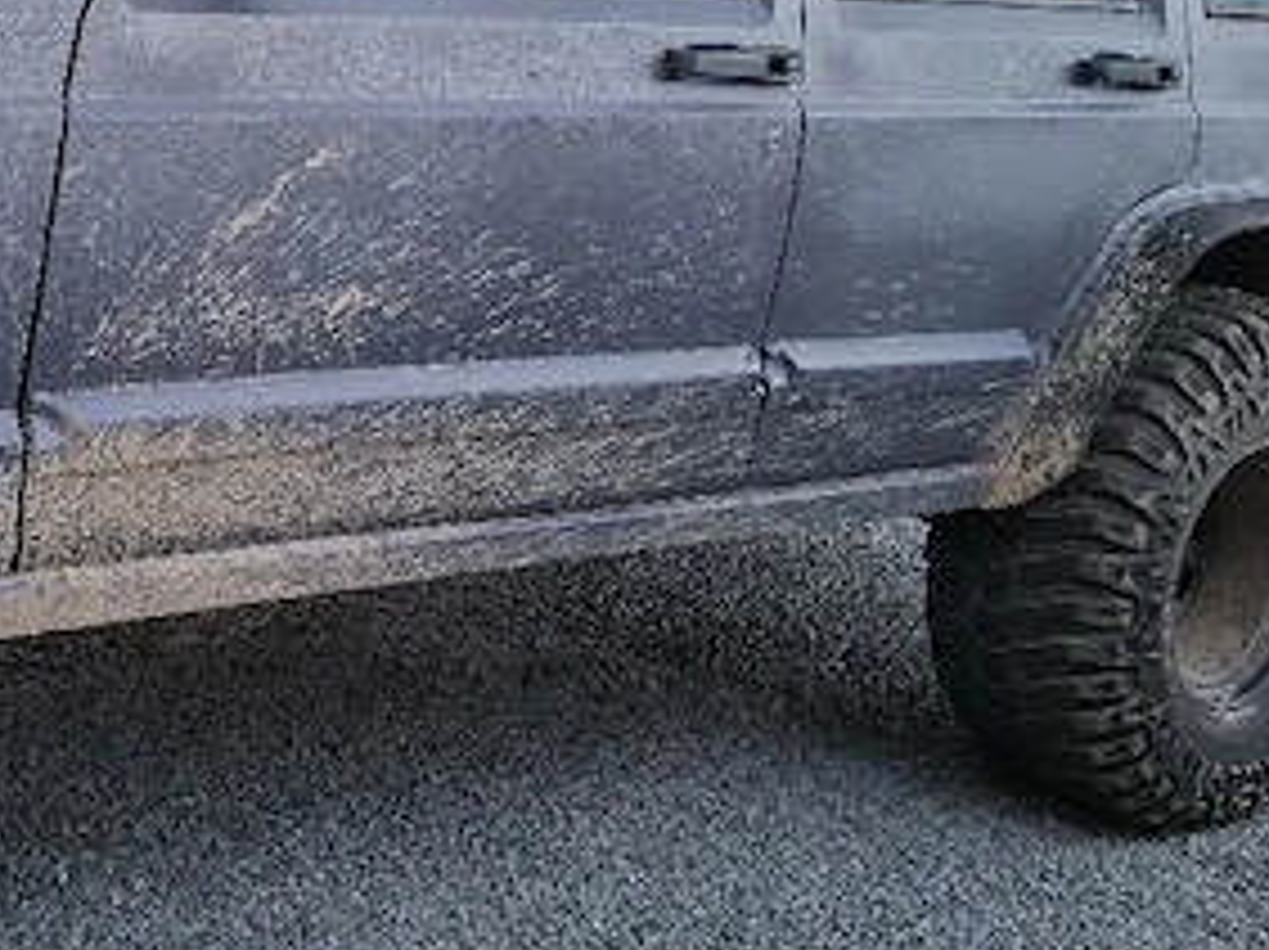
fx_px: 1795
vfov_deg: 28.4
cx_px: 180
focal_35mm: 49
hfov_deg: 37.0
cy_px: 81
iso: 100
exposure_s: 1/100
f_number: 1.8
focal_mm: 5.54
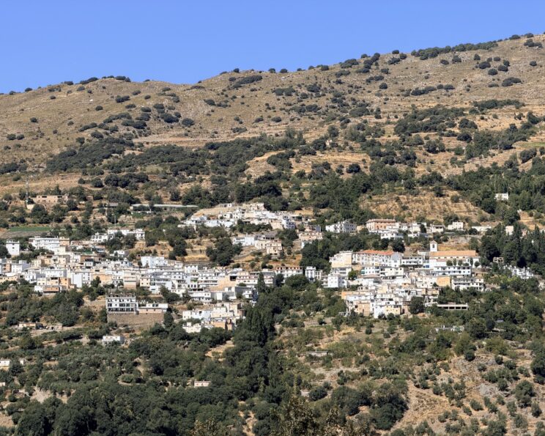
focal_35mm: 105
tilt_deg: +4.6
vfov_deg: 14.7
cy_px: 219
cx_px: 258
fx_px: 1693
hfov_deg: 18.3
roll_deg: +0.7
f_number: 2.8
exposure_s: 1/1259
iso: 20
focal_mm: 16.89
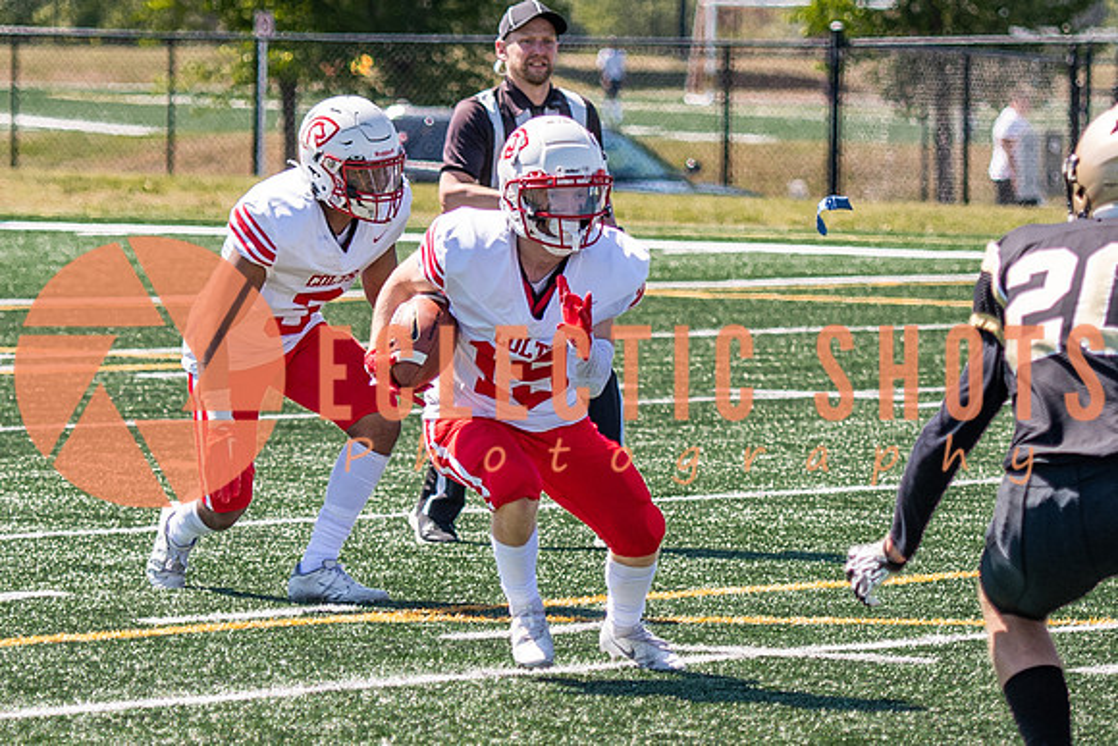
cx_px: 561
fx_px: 10905
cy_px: 282
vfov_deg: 3.9
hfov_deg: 5.9
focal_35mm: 351
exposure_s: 1/1600
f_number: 2.8
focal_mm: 100
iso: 160
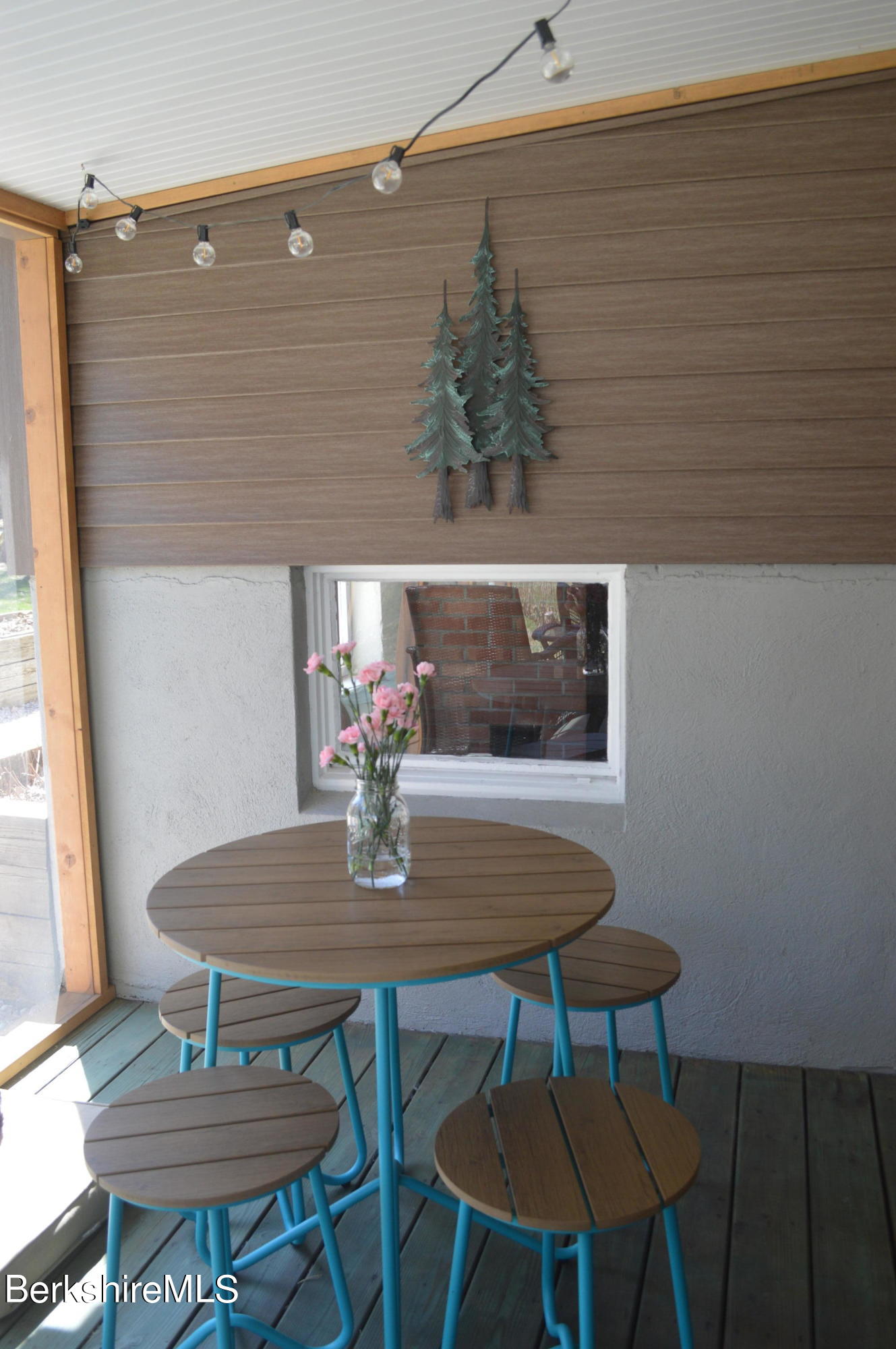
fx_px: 1122
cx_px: 448
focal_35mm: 30
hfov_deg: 43.5
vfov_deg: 62.0
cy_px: 674
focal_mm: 20
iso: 400
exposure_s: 1/100
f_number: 5
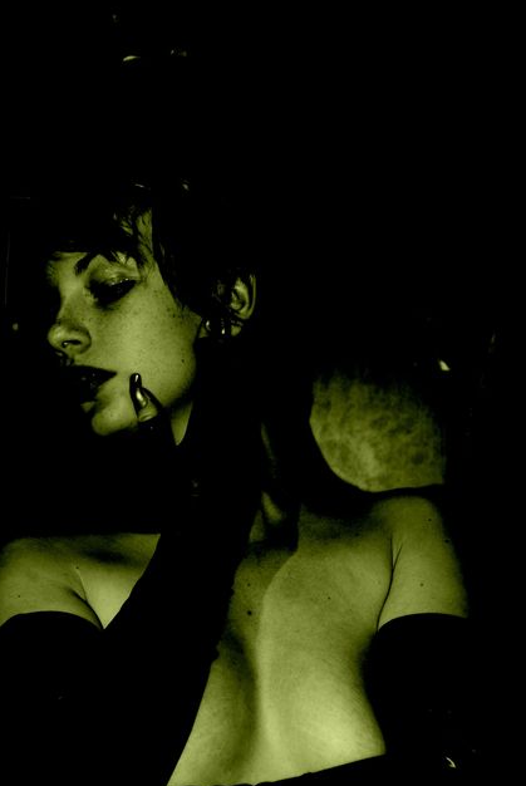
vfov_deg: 29.1
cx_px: 235
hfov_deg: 19.8
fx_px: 1508
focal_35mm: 69
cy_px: 478
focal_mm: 36
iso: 200
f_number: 5.6
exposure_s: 1/15
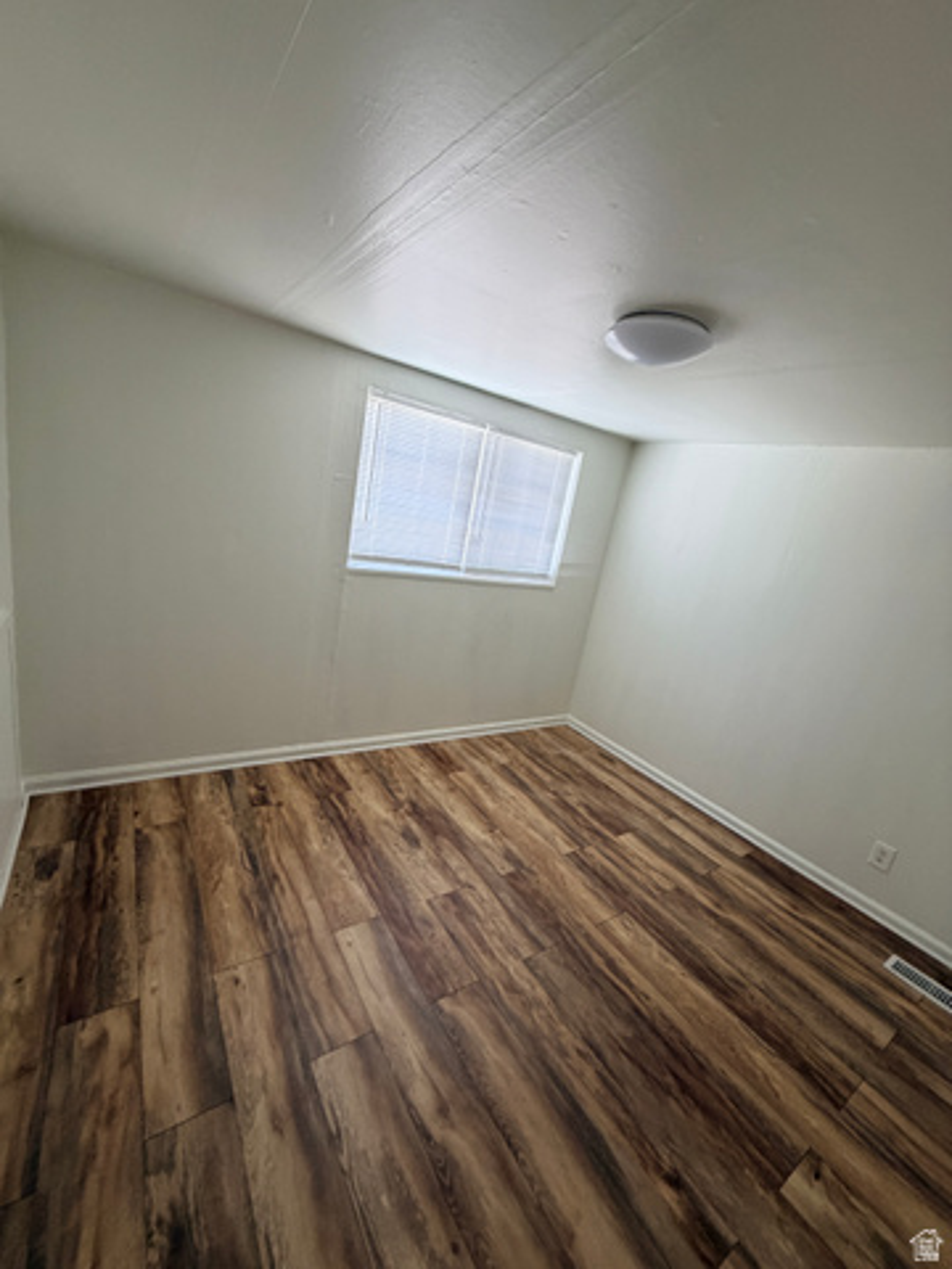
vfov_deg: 102.1
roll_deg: -10.3
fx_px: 513
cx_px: 476
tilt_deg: -13.0
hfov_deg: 85.7
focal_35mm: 14
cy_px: 634
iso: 250
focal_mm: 2.22
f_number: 2.2
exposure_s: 1/120
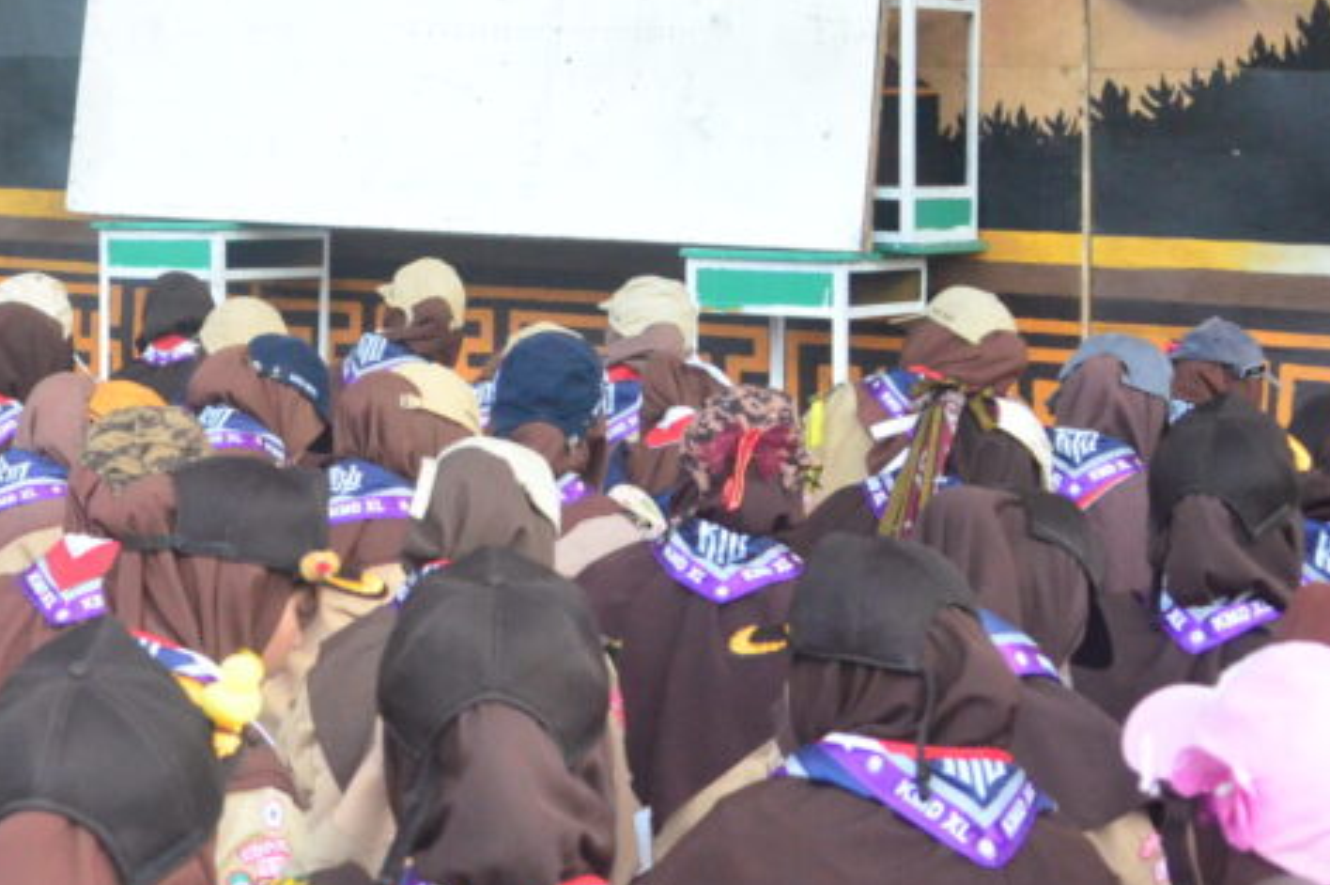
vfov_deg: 14.9
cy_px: 99
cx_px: -23
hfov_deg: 21.5
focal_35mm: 91
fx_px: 3359
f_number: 4
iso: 3200
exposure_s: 1/2500
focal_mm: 28
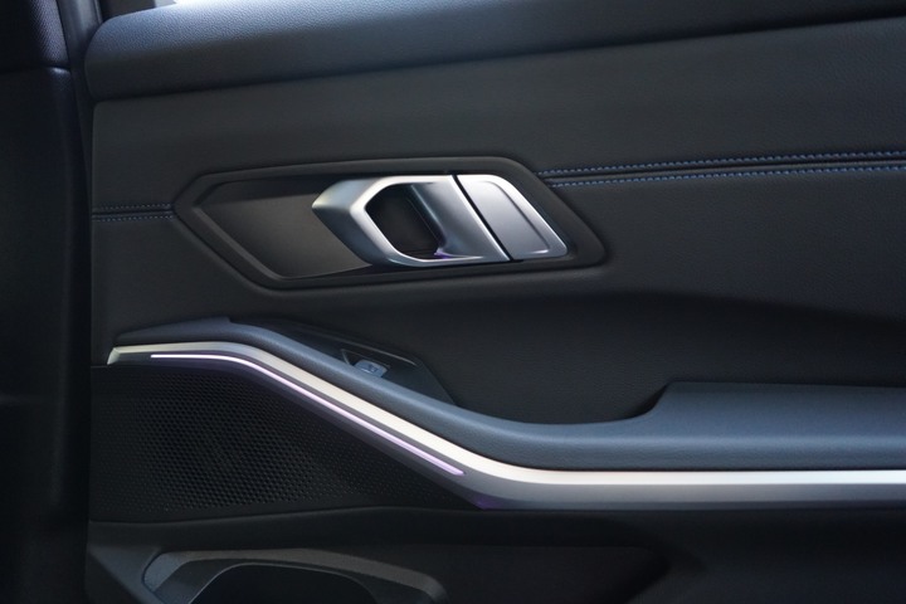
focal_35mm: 29
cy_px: 302
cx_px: 453
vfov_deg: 45.0
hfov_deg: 63.7
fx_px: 730
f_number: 3.5
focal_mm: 29
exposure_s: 1/160
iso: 8000
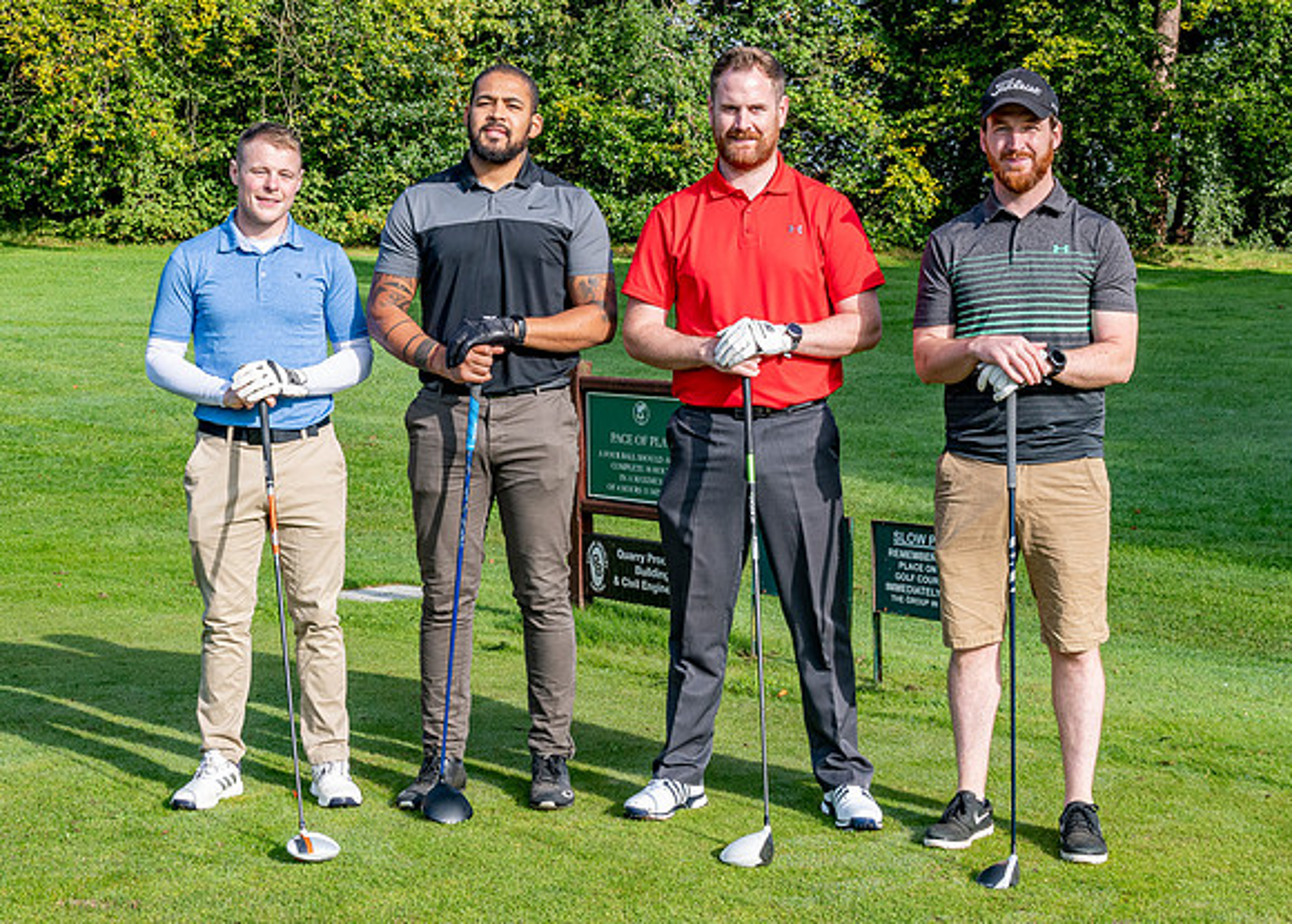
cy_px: 404
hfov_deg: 29.9
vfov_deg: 21.6
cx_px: 517
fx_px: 2416
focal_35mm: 66
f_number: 8
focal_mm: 35
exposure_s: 1/100
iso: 220
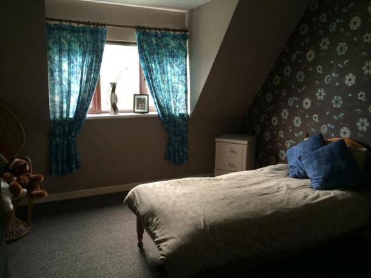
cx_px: 186
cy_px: 139
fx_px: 311
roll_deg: +0.3
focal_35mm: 29
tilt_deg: -10.2
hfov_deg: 61.7
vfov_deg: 48.2
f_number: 2.2
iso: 80
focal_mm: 4.15
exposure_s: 1/30
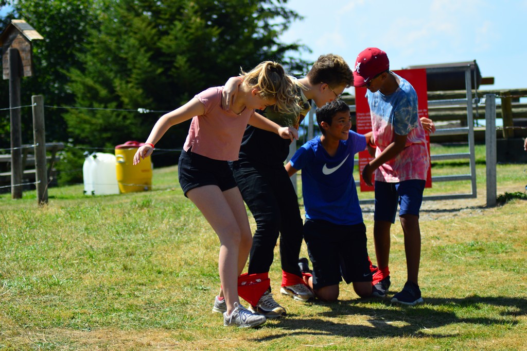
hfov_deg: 14.9
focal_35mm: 138
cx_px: 264
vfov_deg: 9.9
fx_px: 2018
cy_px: 176
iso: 100
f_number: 4
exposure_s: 1/640
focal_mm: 92
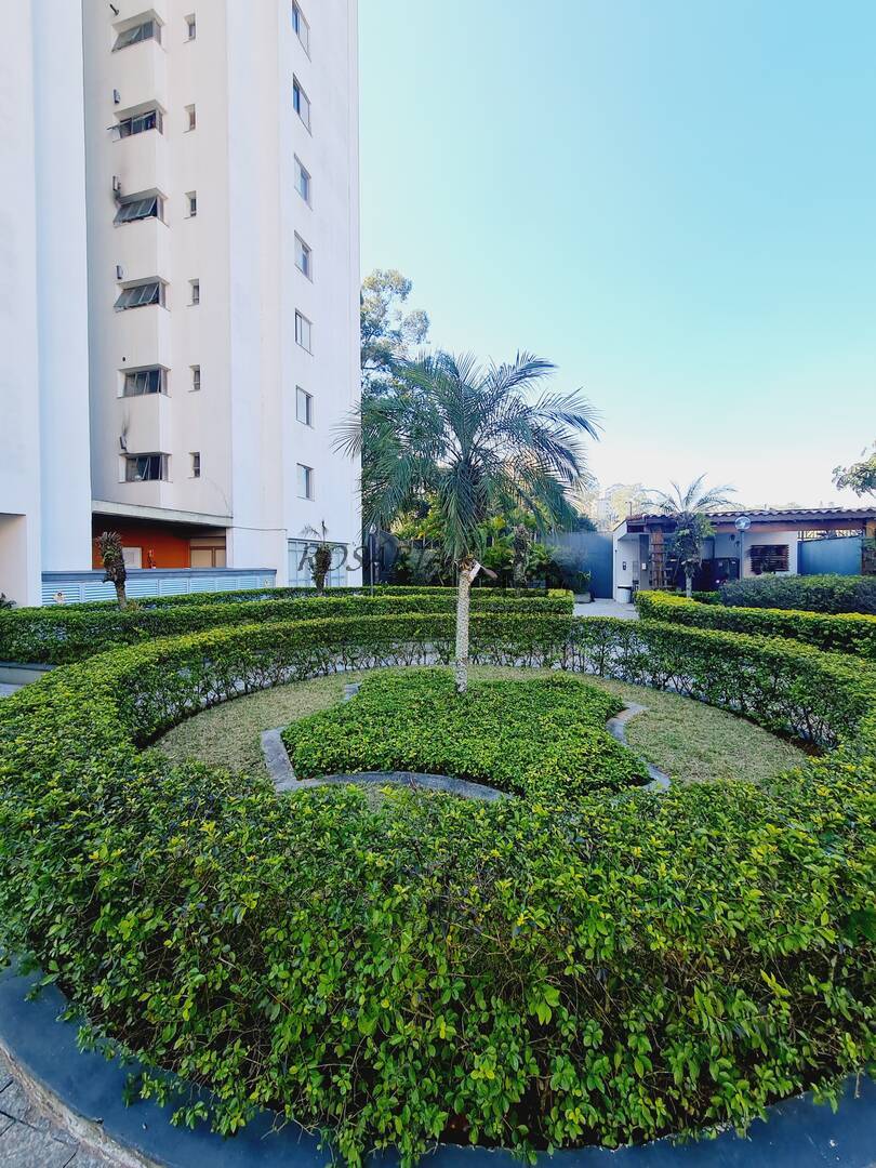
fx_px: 439
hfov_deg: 89.9
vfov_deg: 106.2
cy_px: 584
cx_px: 438
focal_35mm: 13
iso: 50
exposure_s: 1/419
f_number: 2.2
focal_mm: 2.2
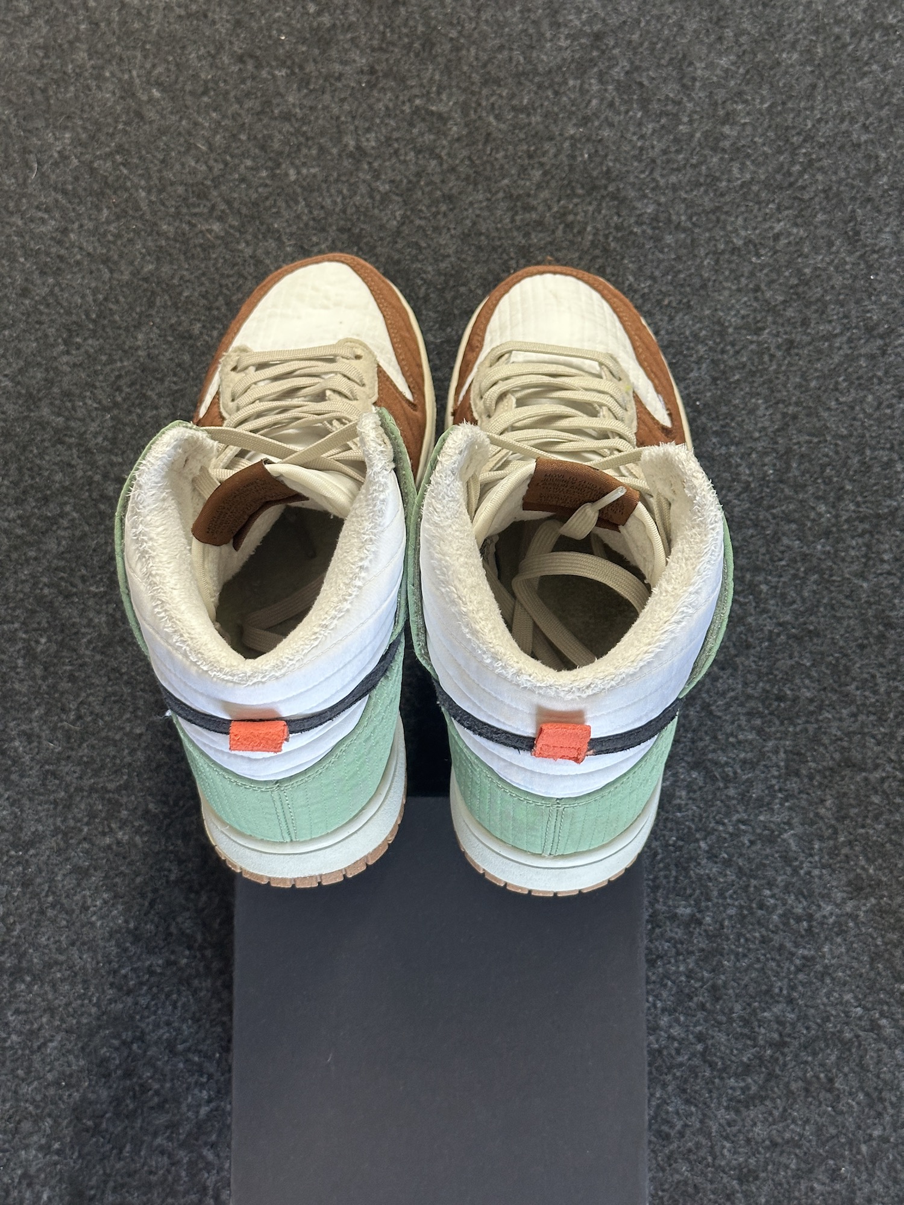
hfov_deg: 30.3
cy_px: 602
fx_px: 1671
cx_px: 452
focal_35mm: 48
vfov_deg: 39.7
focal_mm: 6.86
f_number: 1.78
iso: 250
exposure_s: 1/50
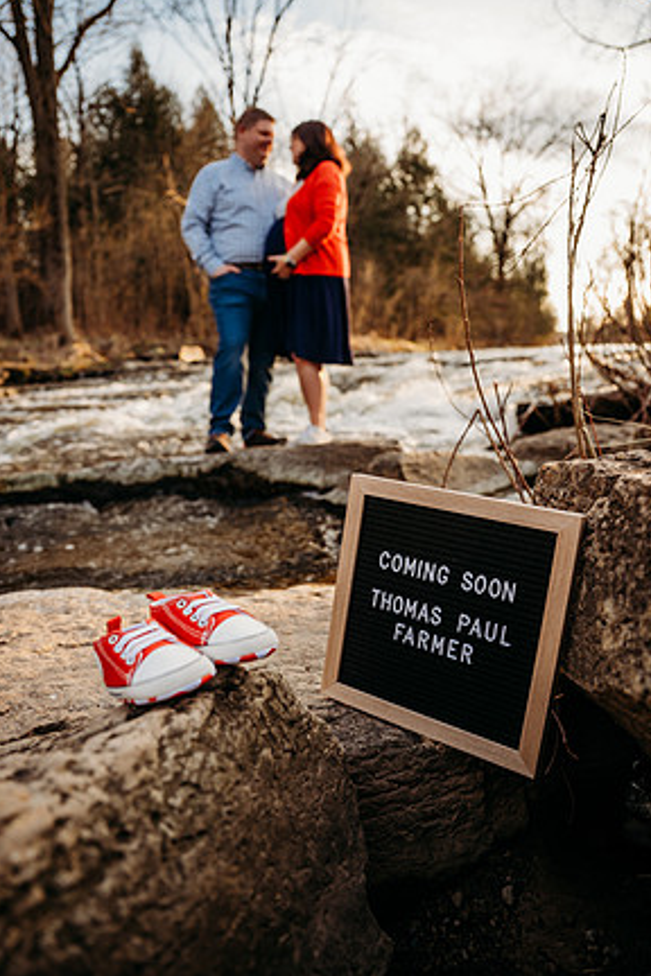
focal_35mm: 25
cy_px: 479
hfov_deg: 51.3
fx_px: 678
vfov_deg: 71.5
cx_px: 321
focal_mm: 24
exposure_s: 1/200
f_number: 3.2
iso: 125
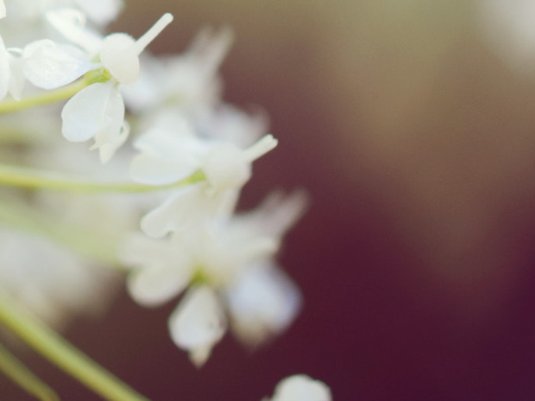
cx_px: 156
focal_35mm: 257
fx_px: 3971
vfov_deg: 5.8
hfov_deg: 7.7
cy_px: 41
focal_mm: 60
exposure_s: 1/200
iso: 400
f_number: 4
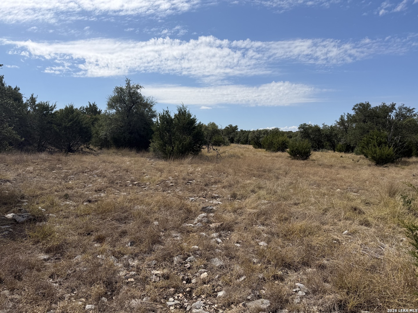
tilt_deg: -4.8
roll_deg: -0.8
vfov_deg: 56.8
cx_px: 209
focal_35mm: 24
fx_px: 290
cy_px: 156
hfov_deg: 71.6
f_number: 1.78
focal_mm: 6.76
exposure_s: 1/7353
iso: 80
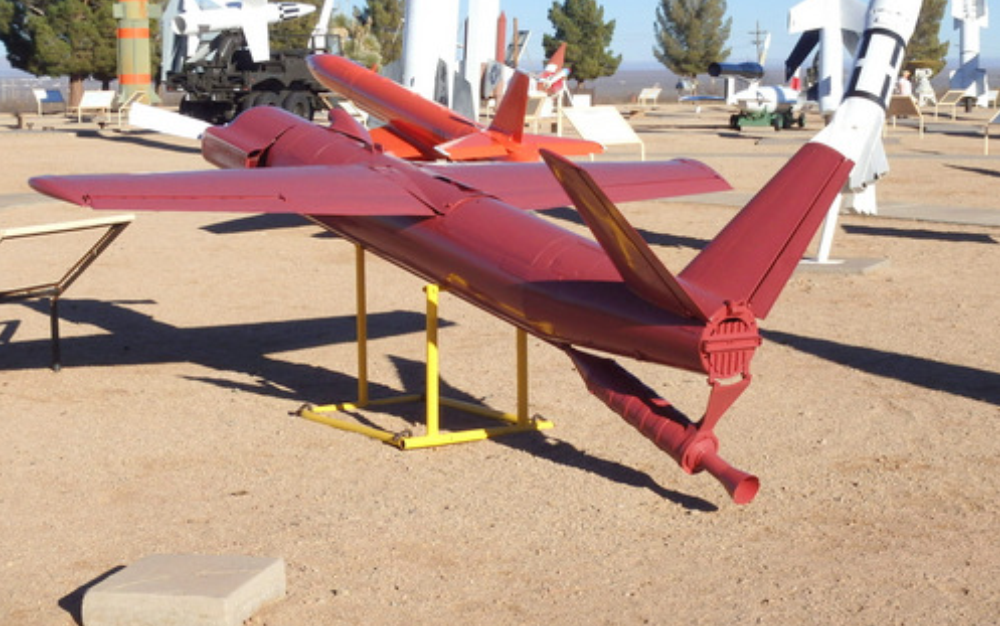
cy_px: 259
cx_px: 501
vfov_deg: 20.3
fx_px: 1745
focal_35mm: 64
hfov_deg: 32.0
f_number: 14
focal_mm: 10.7
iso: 125
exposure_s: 1/125
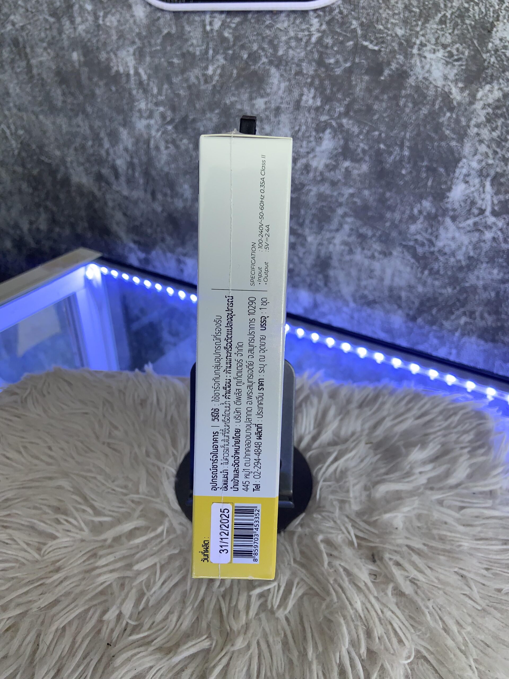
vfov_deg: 67.3
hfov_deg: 53.1
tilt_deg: -30.8
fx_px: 510
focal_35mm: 26
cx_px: 254
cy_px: 340
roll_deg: +1.2
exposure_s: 1/121
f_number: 1.8
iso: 50
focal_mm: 4.25
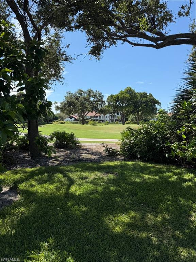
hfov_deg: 56.8
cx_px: 98
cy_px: 131
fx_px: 181
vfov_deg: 71.6
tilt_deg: -2.8
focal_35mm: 24
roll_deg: -1.1
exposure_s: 1/3279
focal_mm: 6.76
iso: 80
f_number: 1.78
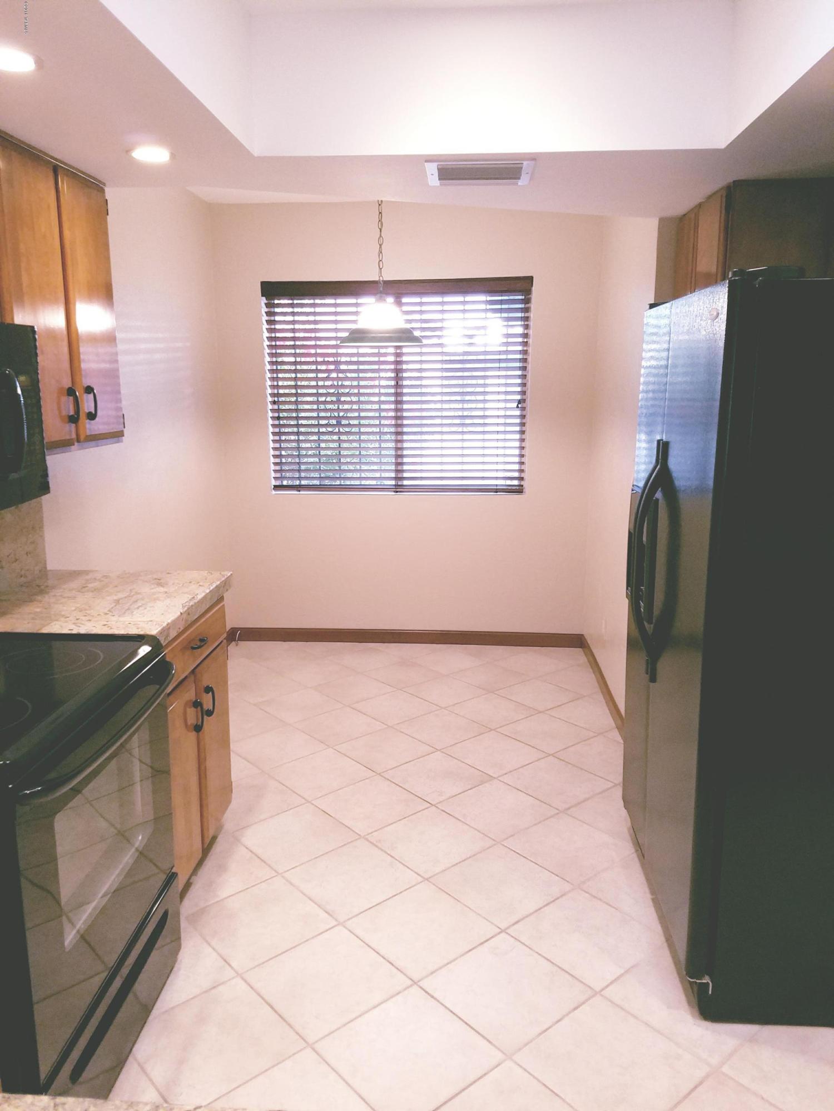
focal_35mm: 26
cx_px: 417
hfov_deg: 53.1
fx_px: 835
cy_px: 556
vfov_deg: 67.3
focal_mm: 4.2
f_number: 1.7
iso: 160
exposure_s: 1/60
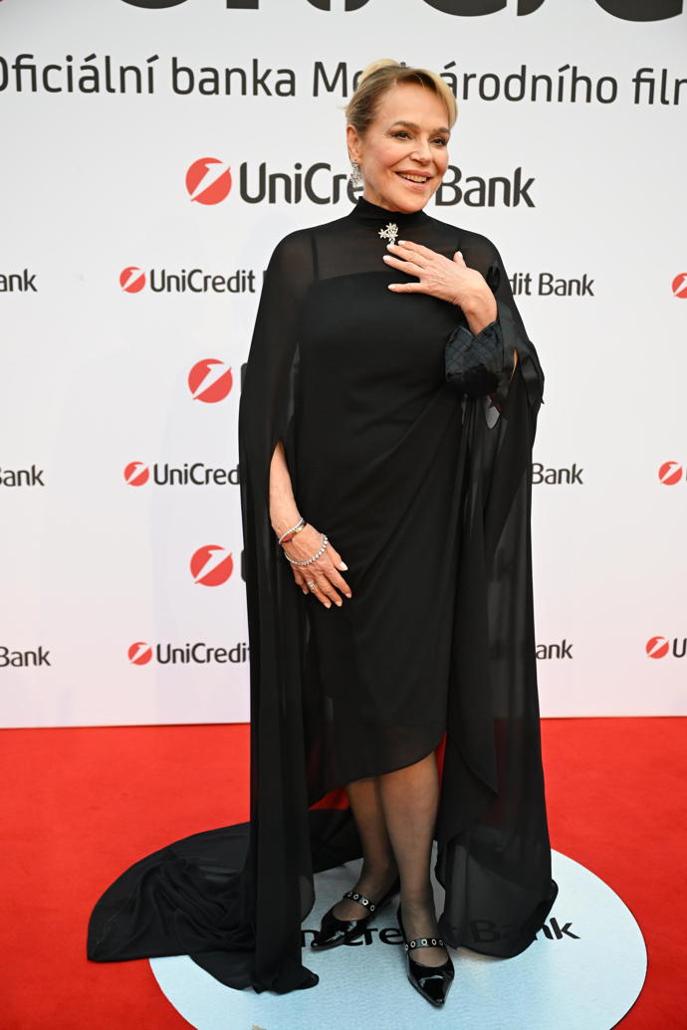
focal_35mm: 46
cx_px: 344
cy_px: 515
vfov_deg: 42.7
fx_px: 1317
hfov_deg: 29.2
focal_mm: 46
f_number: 3.5
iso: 2500
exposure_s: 1/1000
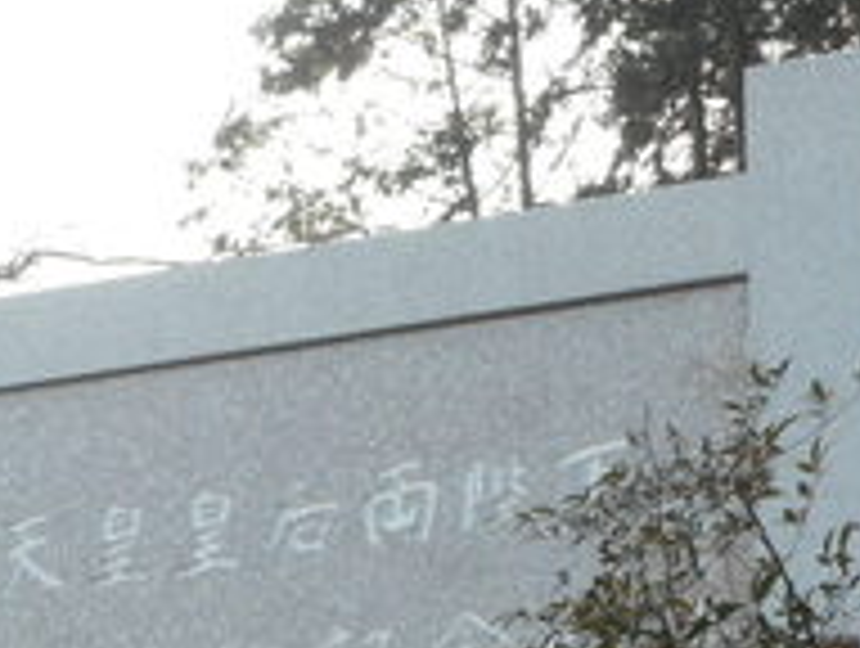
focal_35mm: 196
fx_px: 4879
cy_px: 914
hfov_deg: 10.1
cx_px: 297
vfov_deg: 7.5
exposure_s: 1/60
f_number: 5.3
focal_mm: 12
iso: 80
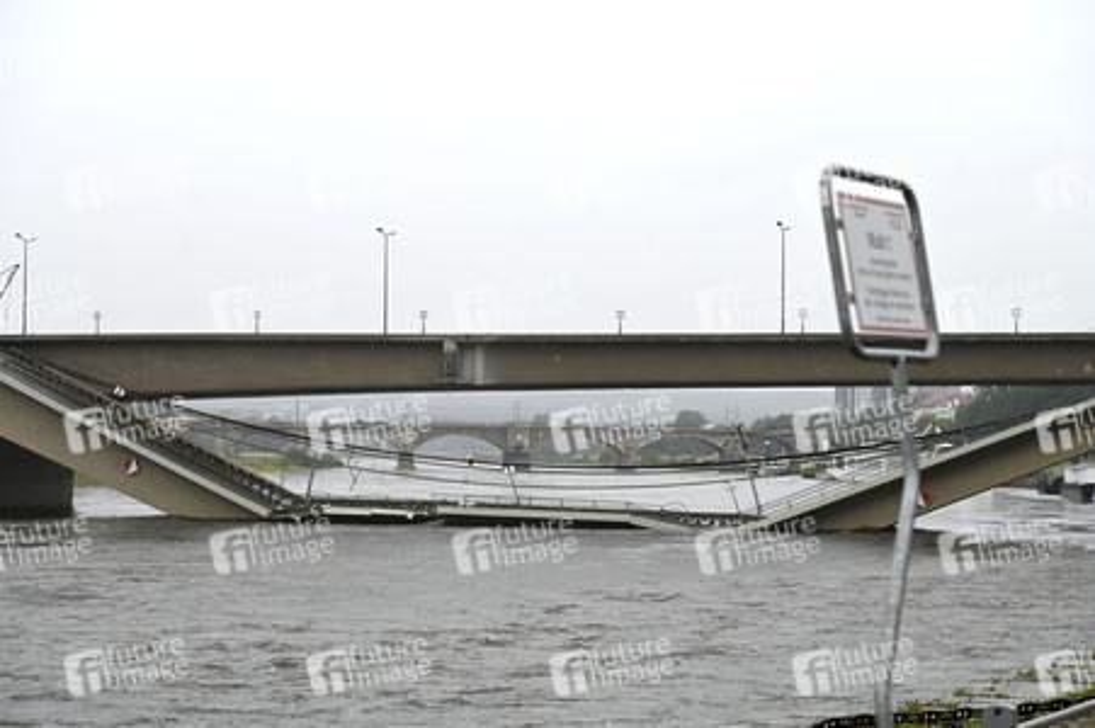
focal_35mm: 78
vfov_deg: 17.5
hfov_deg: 26.0
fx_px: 2371
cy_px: 364
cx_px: 548
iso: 125
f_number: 5.6
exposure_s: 1/250
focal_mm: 78
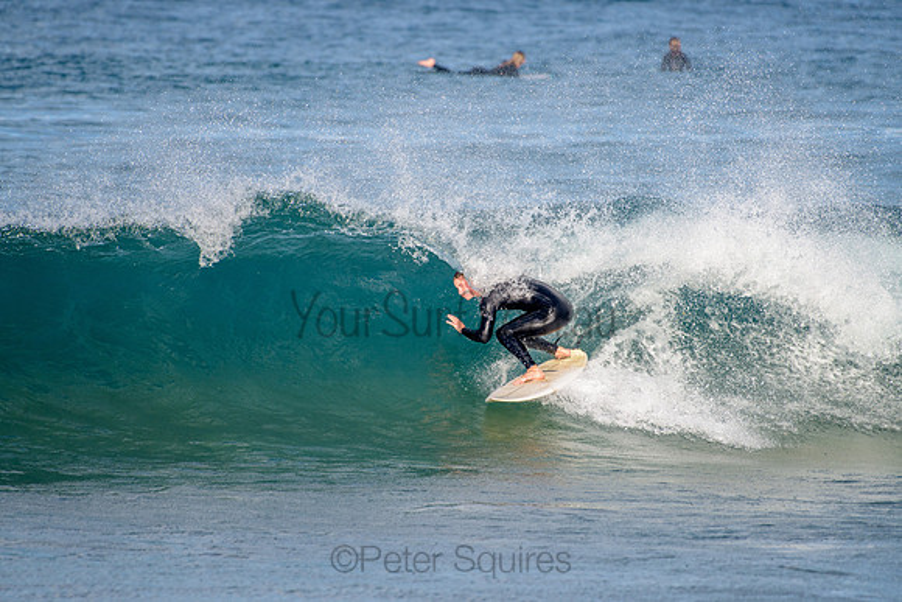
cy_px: 293
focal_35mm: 613
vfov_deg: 2.2
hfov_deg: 3.4
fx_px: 15369
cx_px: 463
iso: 220
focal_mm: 500
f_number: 5.6
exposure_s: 1/2000
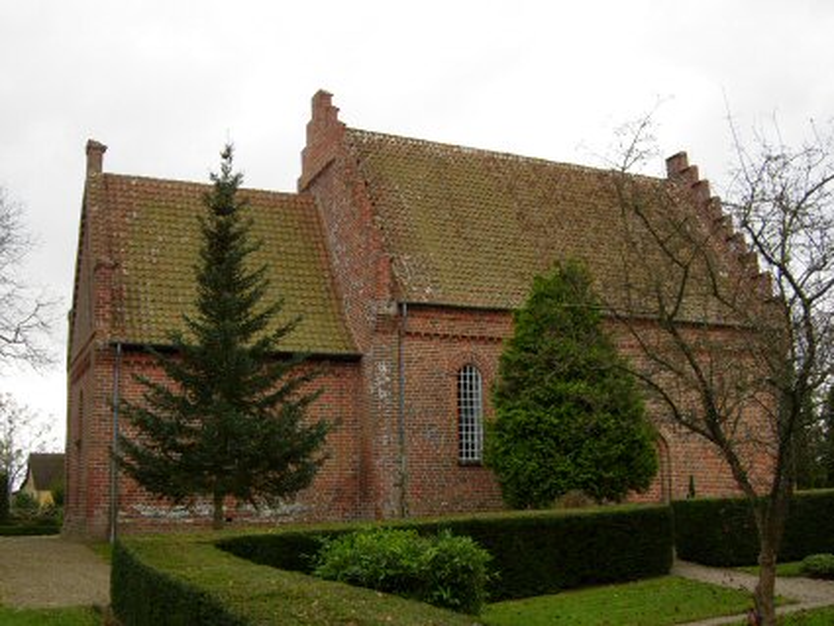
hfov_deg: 51.3
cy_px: 313
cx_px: 417
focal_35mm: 36
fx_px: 868
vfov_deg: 39.7
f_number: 3.4
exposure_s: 1/136
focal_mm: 7.5
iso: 50
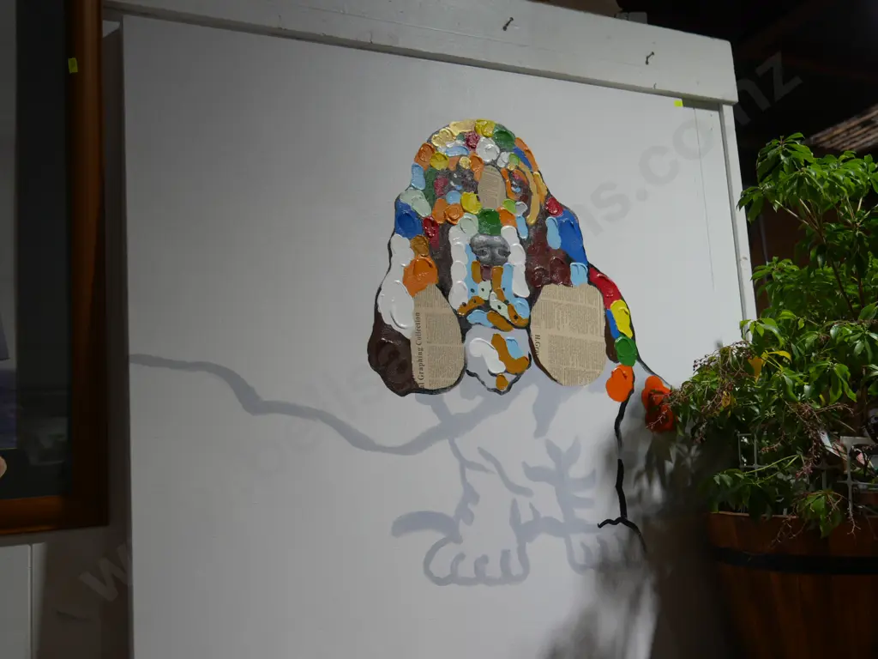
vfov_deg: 41.8
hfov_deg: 54.0
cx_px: 439
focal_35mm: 34
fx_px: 862
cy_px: 330
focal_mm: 17
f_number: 4
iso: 200
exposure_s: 1/100
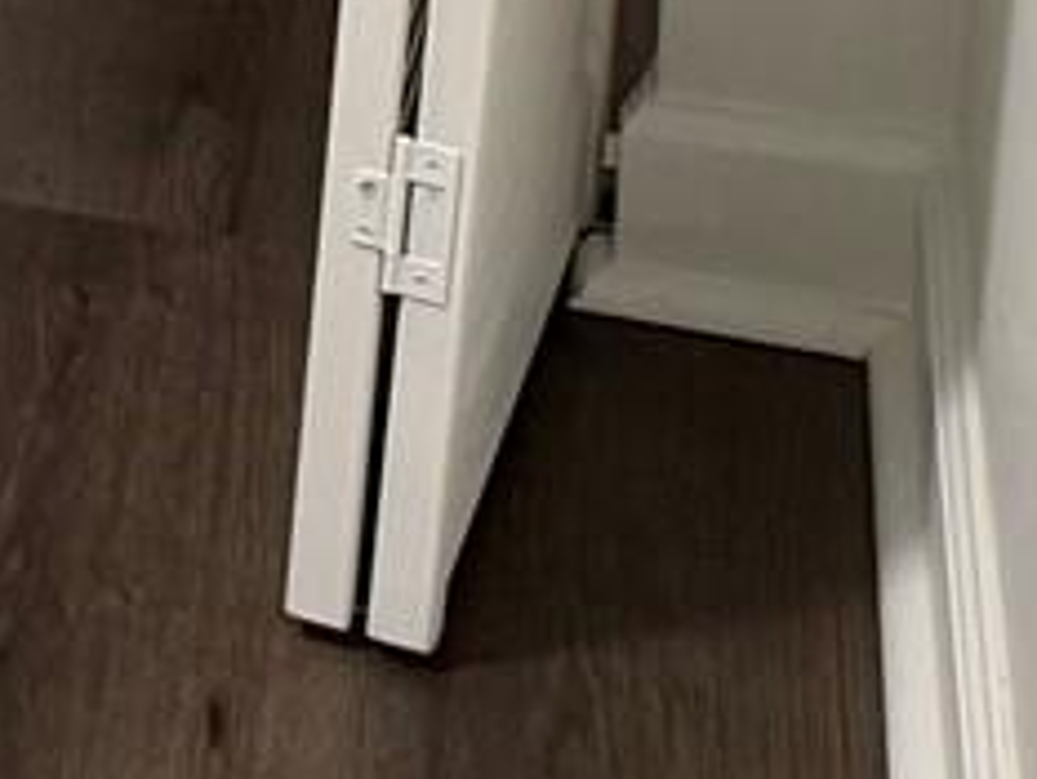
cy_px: -1353
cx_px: -2297
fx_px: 4945
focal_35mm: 165
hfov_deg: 9.1
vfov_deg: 8.0
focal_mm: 6.76
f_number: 1.78
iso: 250
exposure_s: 1/60
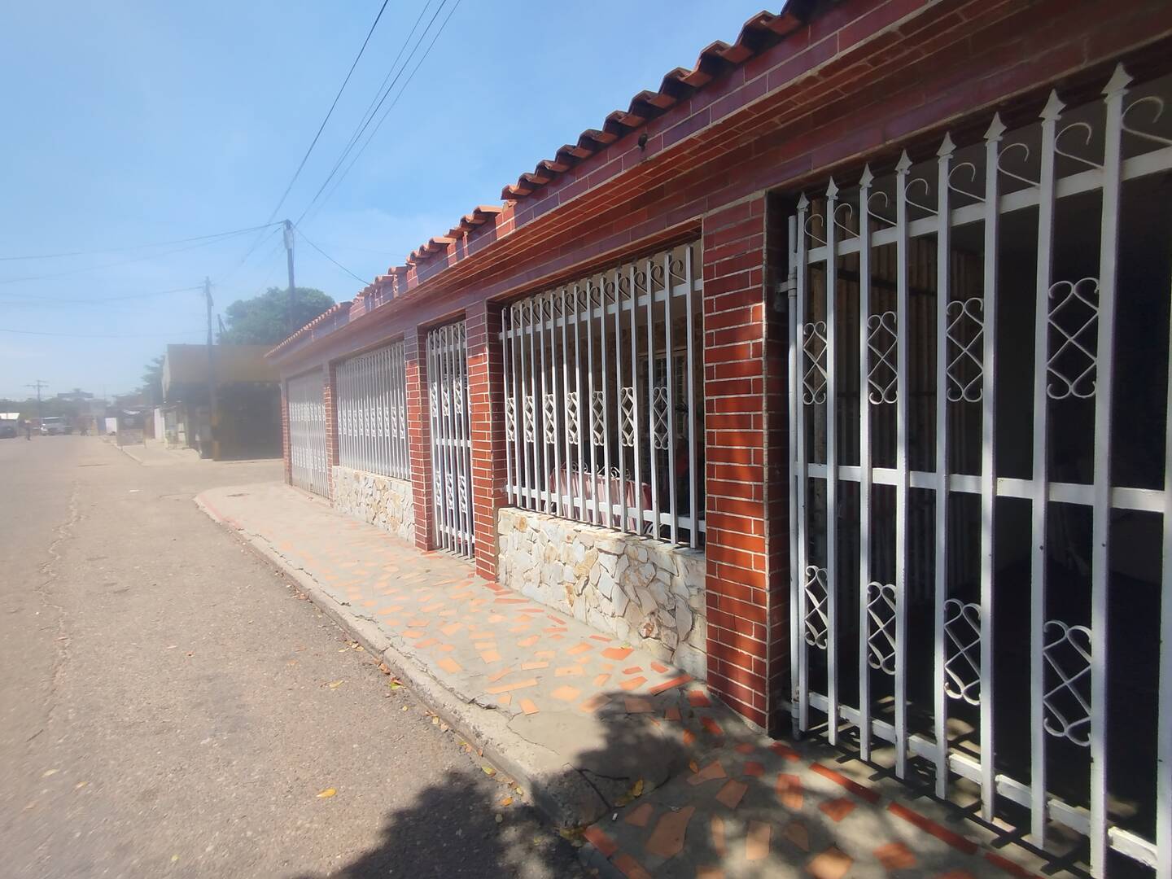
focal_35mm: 15
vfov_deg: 81.7
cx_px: 586
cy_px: 440
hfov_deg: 98.2
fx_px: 508
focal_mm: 1.65
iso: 50
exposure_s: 1/1058
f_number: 2.2
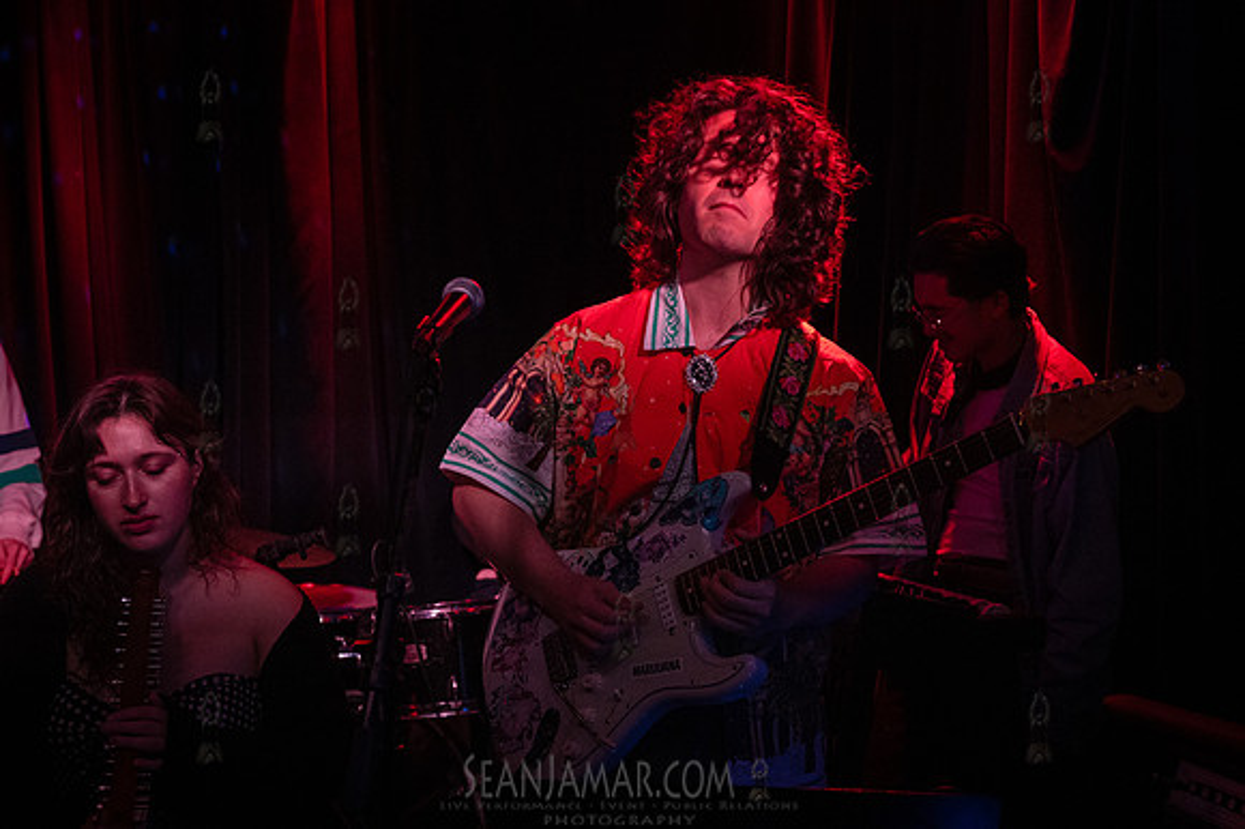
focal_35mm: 44
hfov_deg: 44.5
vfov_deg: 30.5
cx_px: 622
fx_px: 1521
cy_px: 414
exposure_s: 1/250
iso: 12800
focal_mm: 44
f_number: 3.5
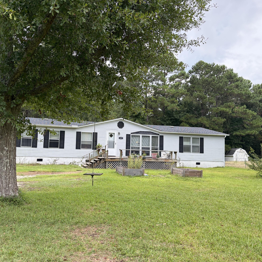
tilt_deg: +3.0
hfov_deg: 52.3
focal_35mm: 31
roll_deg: -1.4
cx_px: 110
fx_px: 265
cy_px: 131
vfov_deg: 52.5
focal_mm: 5.96
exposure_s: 1/158
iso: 50
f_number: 1.6
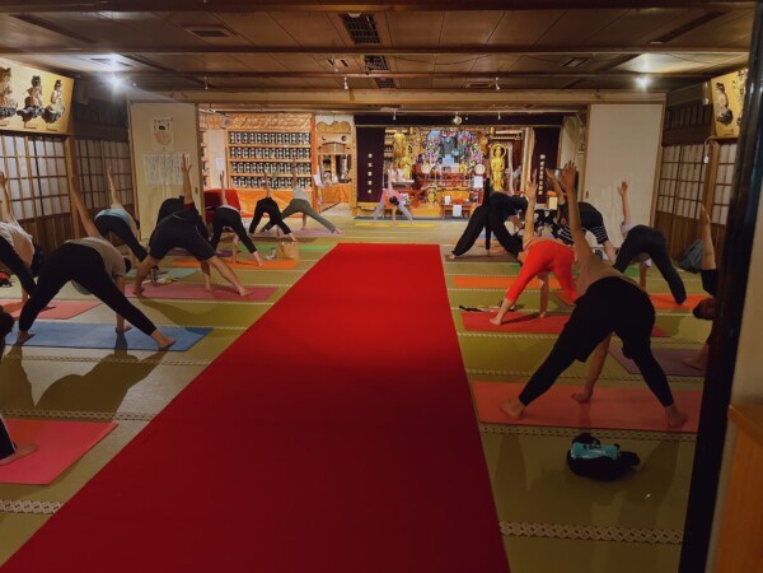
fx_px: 573
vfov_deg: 53.1
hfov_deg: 67.3
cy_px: 286
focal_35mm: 26
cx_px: 382
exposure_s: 1/30
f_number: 1.5
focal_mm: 5.7
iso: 640
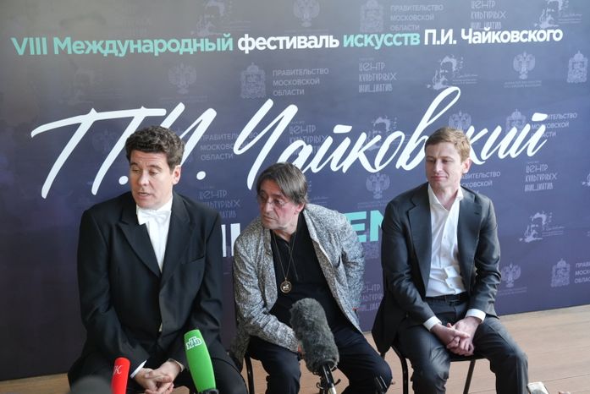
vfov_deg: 28.7
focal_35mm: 47
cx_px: 295
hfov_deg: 41.9
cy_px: 197
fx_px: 771
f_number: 5.6
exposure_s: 1/200
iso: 3200
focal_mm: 47
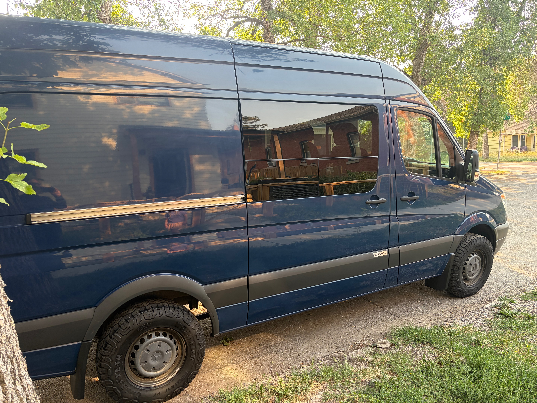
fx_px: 403
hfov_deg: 67.3
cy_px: 202
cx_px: 268
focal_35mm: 26
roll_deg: +2.2
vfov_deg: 53.1
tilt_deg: -6.5
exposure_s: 1/203
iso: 80
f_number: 1.6
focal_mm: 5.96
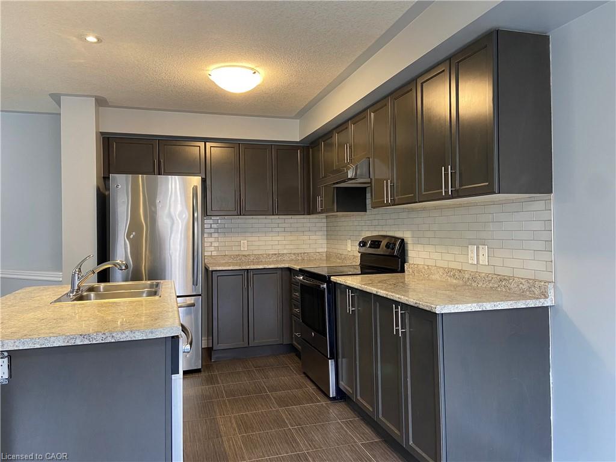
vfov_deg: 53.1
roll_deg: +0.5
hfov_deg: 67.3
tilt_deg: -0.5
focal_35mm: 26
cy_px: 231
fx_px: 463
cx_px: 308
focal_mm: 4.25
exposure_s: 1/60
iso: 160
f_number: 1.8
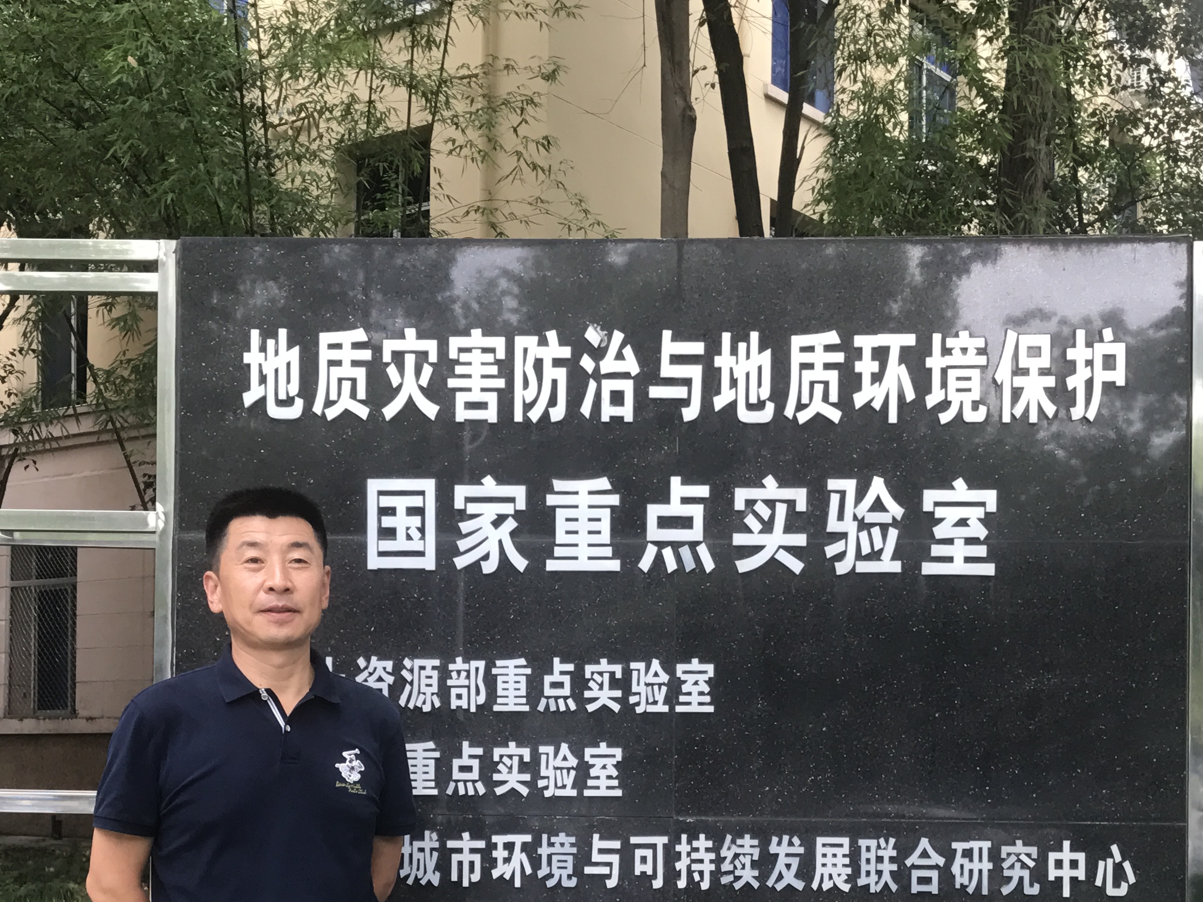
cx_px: 628
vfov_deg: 25.9
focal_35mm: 55
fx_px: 1911
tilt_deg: +0.9
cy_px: 765
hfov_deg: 34.9
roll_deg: -0.6
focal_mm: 3.99
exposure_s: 1/100
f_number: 1.8
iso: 40
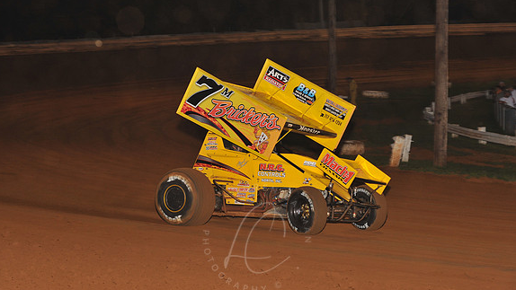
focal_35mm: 111
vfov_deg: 10.9
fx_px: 1519
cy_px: 155
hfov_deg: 19.3
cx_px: 256
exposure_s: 1/320
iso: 800
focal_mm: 105
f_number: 6.3
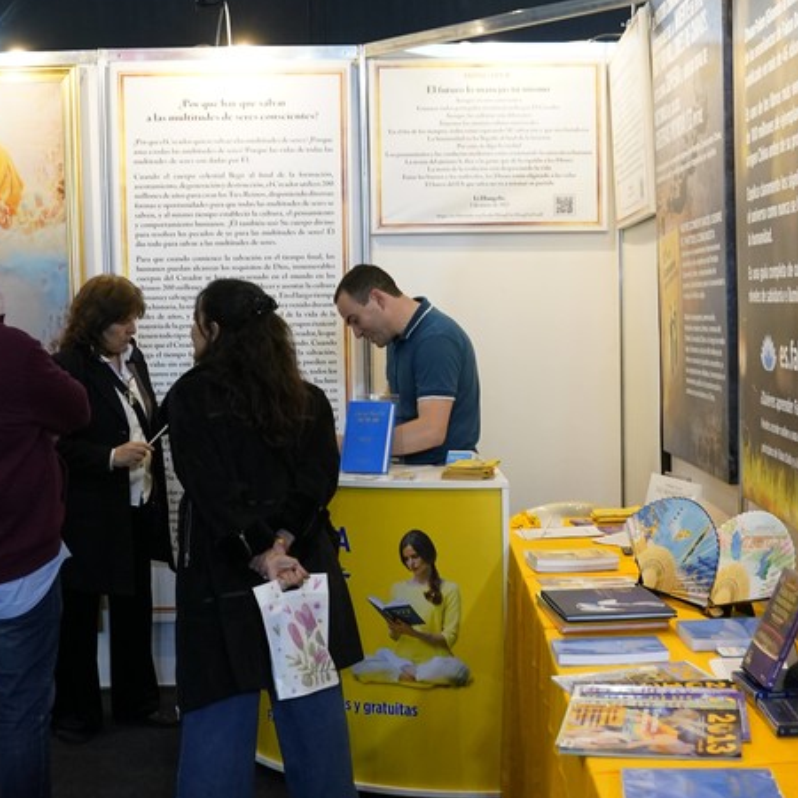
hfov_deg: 34.5
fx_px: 1278
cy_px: 413
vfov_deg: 34.7
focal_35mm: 49
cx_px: 498
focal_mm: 24
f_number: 5.6
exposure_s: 1/80
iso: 2500
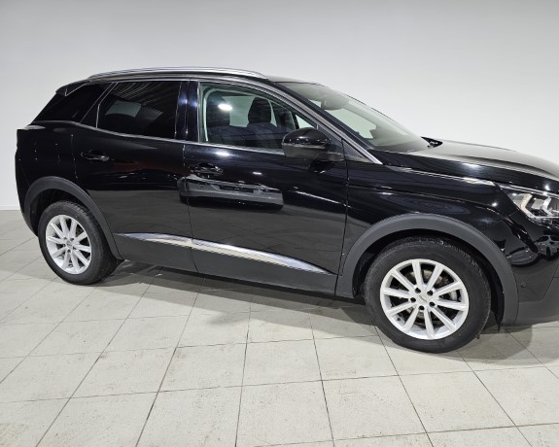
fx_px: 414
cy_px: 229
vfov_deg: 56.8
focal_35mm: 25
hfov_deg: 67.9
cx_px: 310
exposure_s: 1/100
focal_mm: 6.3
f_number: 1.7
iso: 160
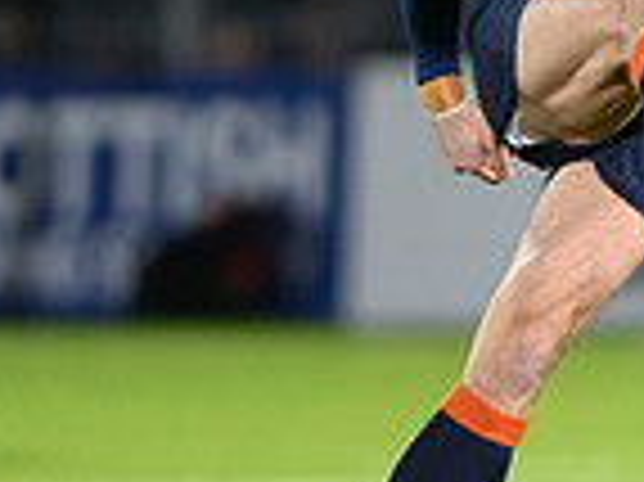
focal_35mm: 2114
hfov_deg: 0.9
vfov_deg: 0.7
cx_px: 733
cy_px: 173
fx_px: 39296
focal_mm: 400
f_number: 3.2
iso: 4000
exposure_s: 1/1000
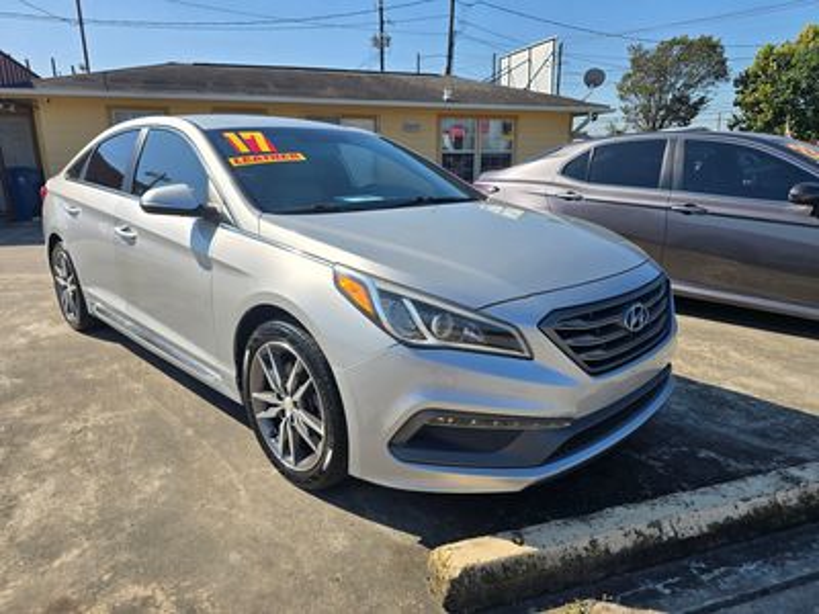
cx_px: 410
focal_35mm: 23
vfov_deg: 58.9
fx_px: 544
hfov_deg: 73.9
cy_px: 307
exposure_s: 1/1238
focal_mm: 6.3
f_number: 1.7
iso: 12
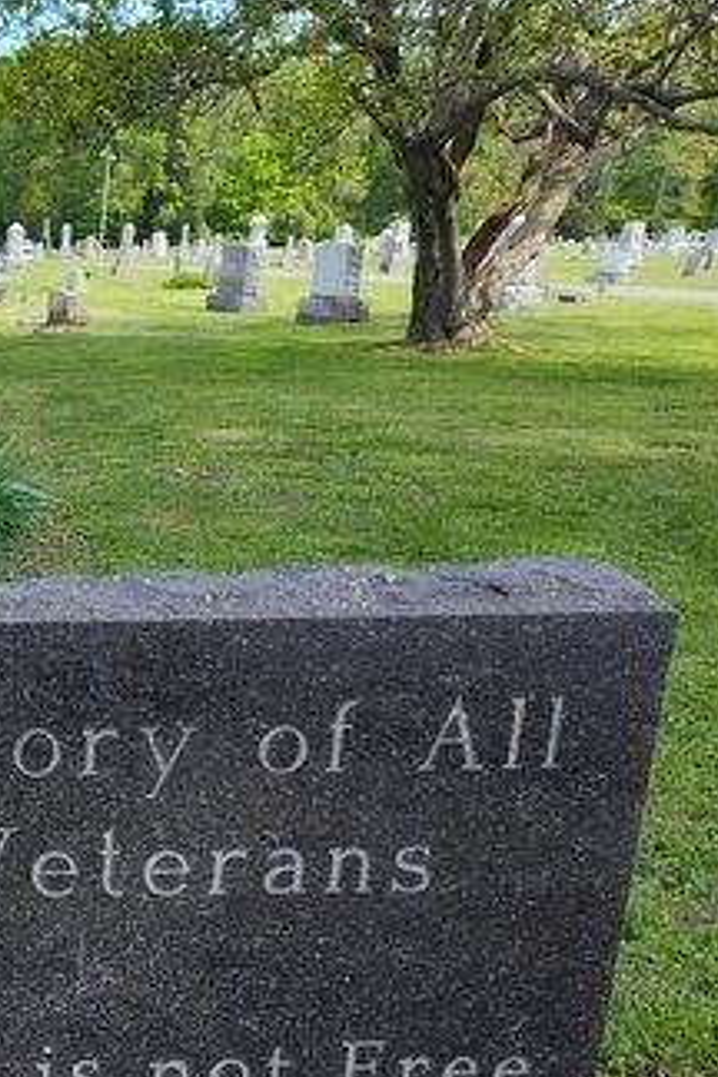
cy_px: 957
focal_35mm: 59
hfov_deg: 20.4
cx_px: -286
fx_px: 1765
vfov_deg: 32.4
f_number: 1.8
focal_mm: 5.56
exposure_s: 1/505
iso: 100
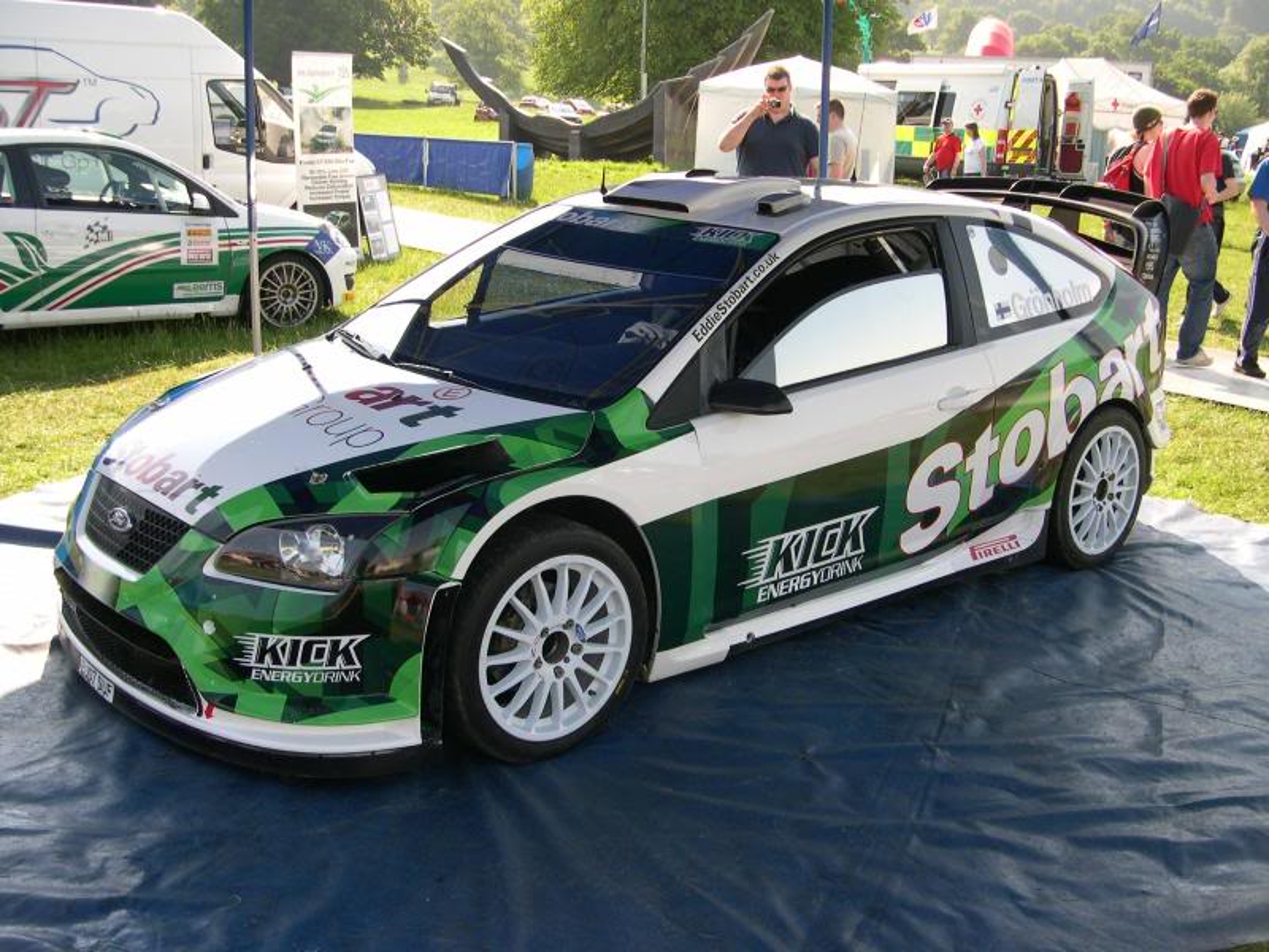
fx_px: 1393
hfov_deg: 49.0
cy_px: 476
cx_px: 634
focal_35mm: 38
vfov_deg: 37.7
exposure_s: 1/370
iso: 100
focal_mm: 8
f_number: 2.8
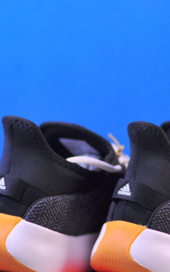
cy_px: 143
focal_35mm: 150
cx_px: 149
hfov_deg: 8.7
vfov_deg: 14.0
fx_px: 1113
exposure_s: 1/320
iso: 250
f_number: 2
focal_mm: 50
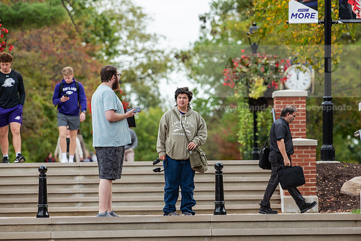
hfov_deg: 6.9
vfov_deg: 4.6
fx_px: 3009
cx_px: 180
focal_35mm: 300
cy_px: 120
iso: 400
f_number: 6.3
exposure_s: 1/500
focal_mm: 300
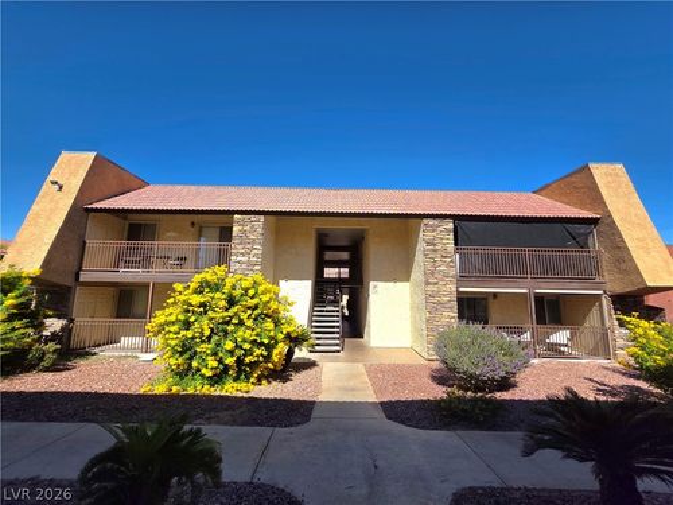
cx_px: 336
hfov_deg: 106.2
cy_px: 252
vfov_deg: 89.9
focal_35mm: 13
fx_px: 253
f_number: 1.9
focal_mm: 2.2
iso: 40
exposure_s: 1/2500
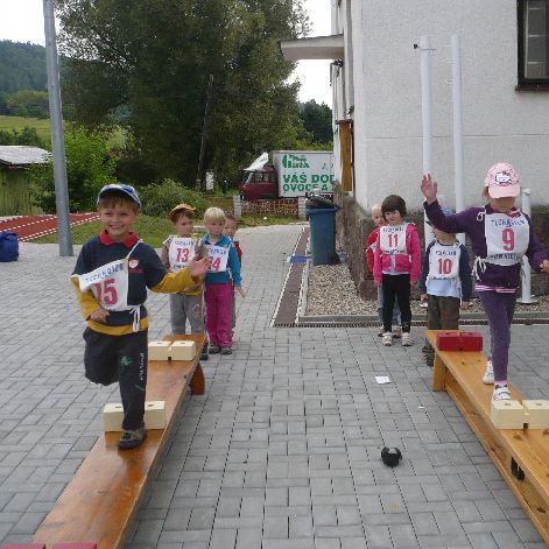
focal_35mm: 42
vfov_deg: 40.0
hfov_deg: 39.6
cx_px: 363
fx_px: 754
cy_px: 272
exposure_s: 1/640
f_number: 2.8
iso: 100
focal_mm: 5.8
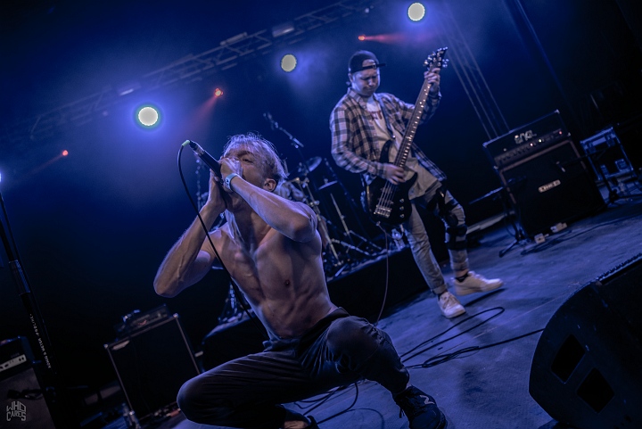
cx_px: 321
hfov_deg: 61.9
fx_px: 535
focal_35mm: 30
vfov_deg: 43.7
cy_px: 214
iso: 640
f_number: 2.8
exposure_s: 1/125
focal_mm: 30
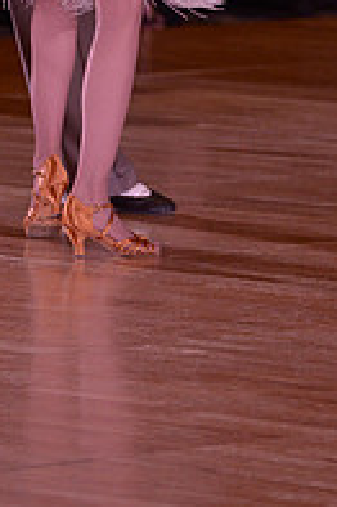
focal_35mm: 590
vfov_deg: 3.5
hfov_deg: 2.3
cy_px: -170
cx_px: 14
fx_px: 8299
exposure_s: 1/200
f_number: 5
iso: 1250
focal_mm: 200
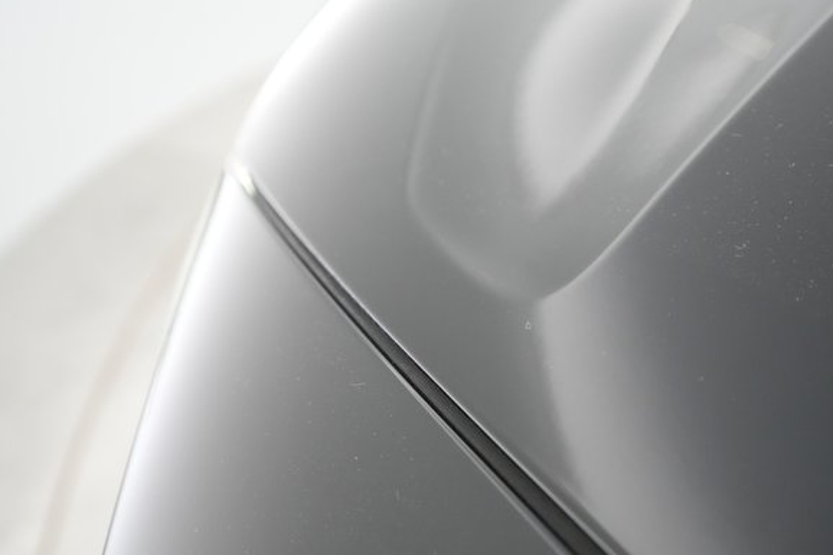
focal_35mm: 31
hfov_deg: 60.3
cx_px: 404
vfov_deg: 42.3
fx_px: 717
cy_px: 285
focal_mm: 28
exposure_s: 1/100
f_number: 4.5
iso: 6400
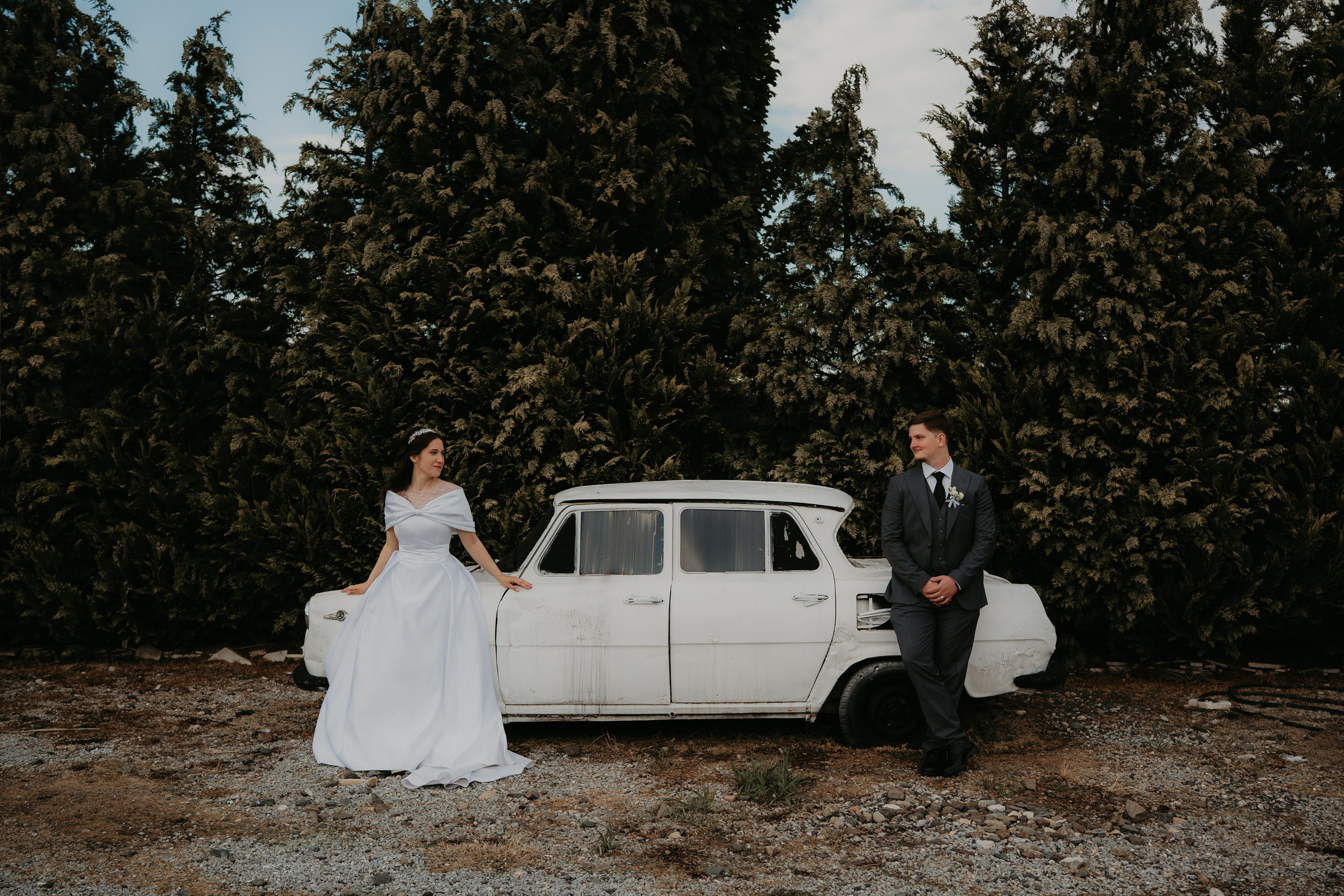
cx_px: 672
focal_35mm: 35
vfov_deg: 37.9
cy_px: 448
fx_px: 1307
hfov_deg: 54.4
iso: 160
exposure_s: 1/1000
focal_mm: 35
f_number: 2.8
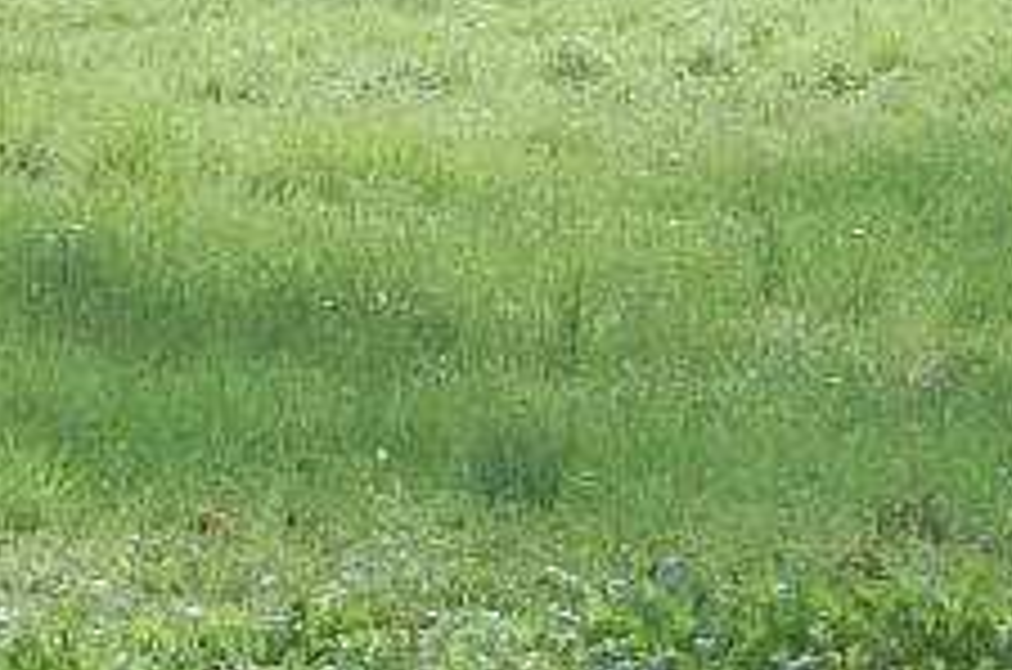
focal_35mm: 375
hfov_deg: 5.5
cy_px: -598
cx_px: 778
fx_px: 10527
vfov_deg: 3.6
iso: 200
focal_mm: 55
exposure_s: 1/200
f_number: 7.1
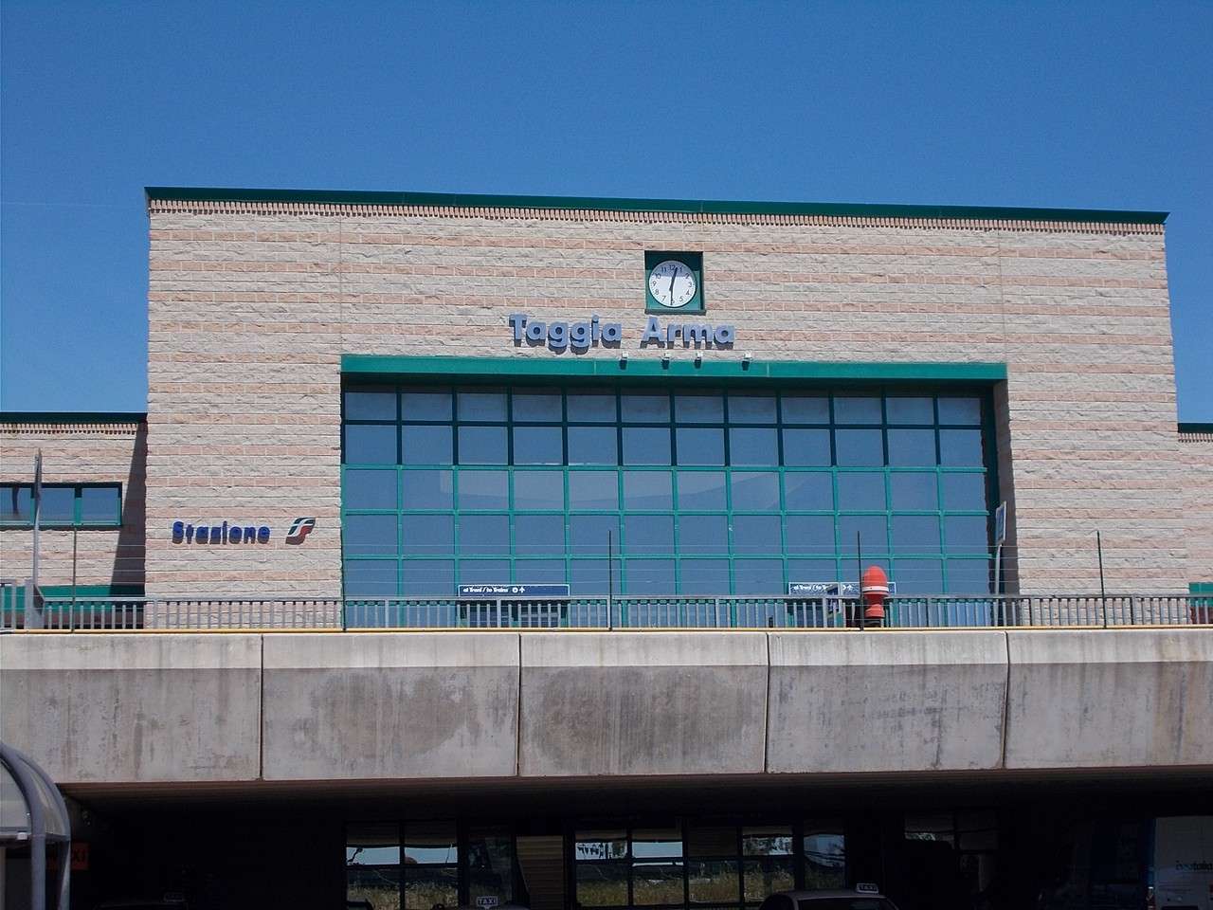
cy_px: 455
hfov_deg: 29.4
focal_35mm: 66
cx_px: 606
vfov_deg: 22.3
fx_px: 2313
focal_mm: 11.8
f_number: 13.3
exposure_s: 1/100
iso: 80
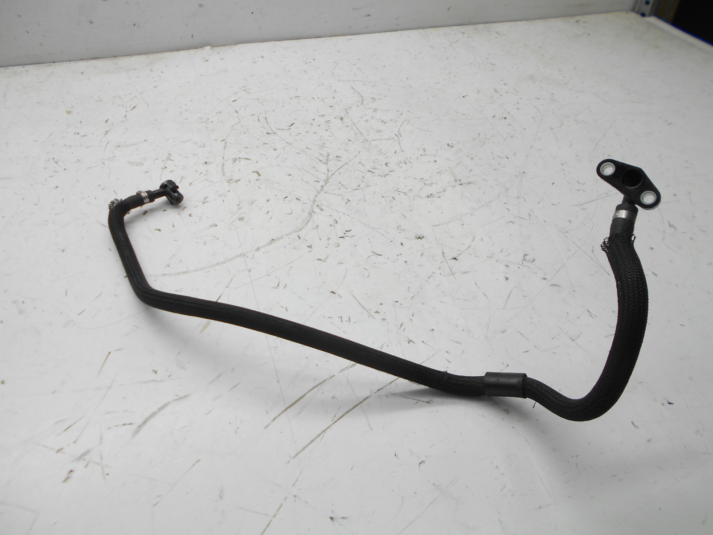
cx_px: 356
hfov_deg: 67.3
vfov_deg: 53.1
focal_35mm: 26
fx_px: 536
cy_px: 268
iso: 80
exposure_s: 1/60
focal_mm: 4.6
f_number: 3.2
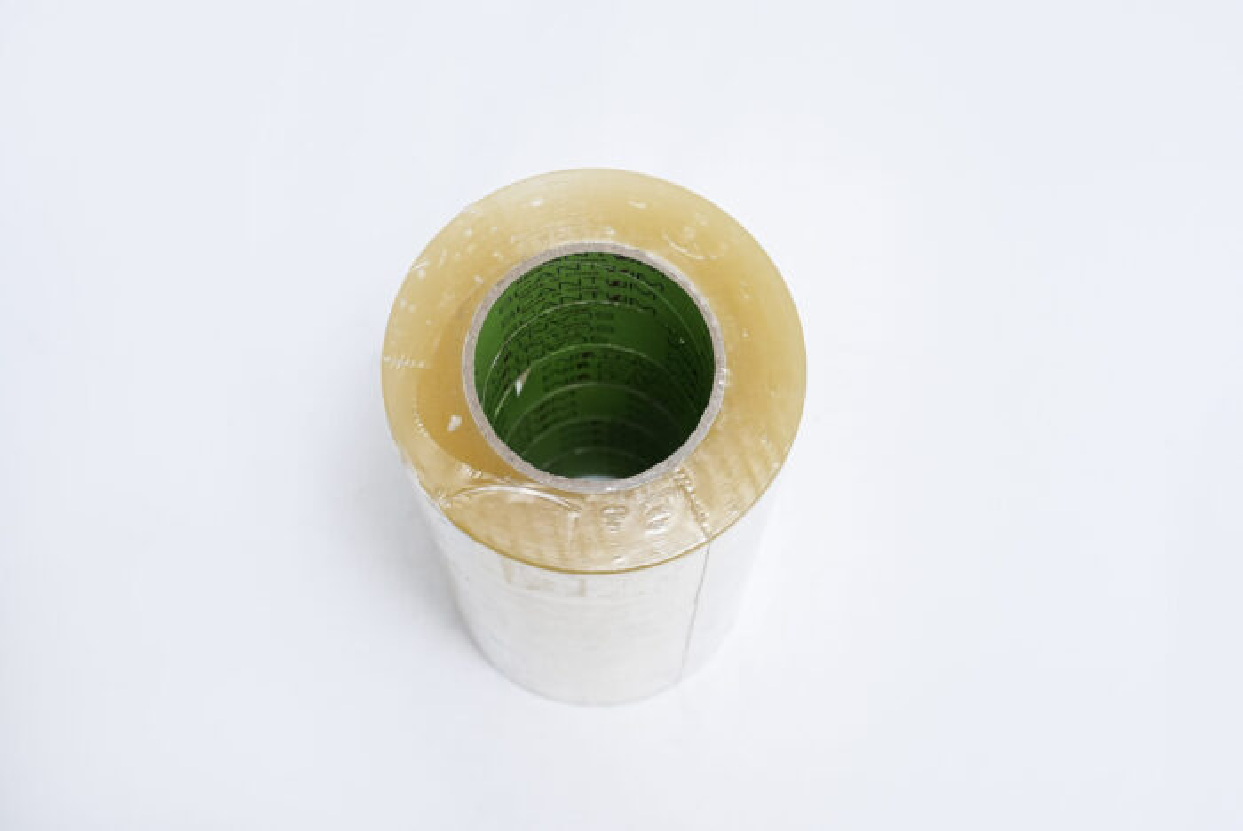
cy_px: 416
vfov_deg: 23.4
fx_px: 2004
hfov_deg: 34.5
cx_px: 622
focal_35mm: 58
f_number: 9
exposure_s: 1/200
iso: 3200
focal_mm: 58
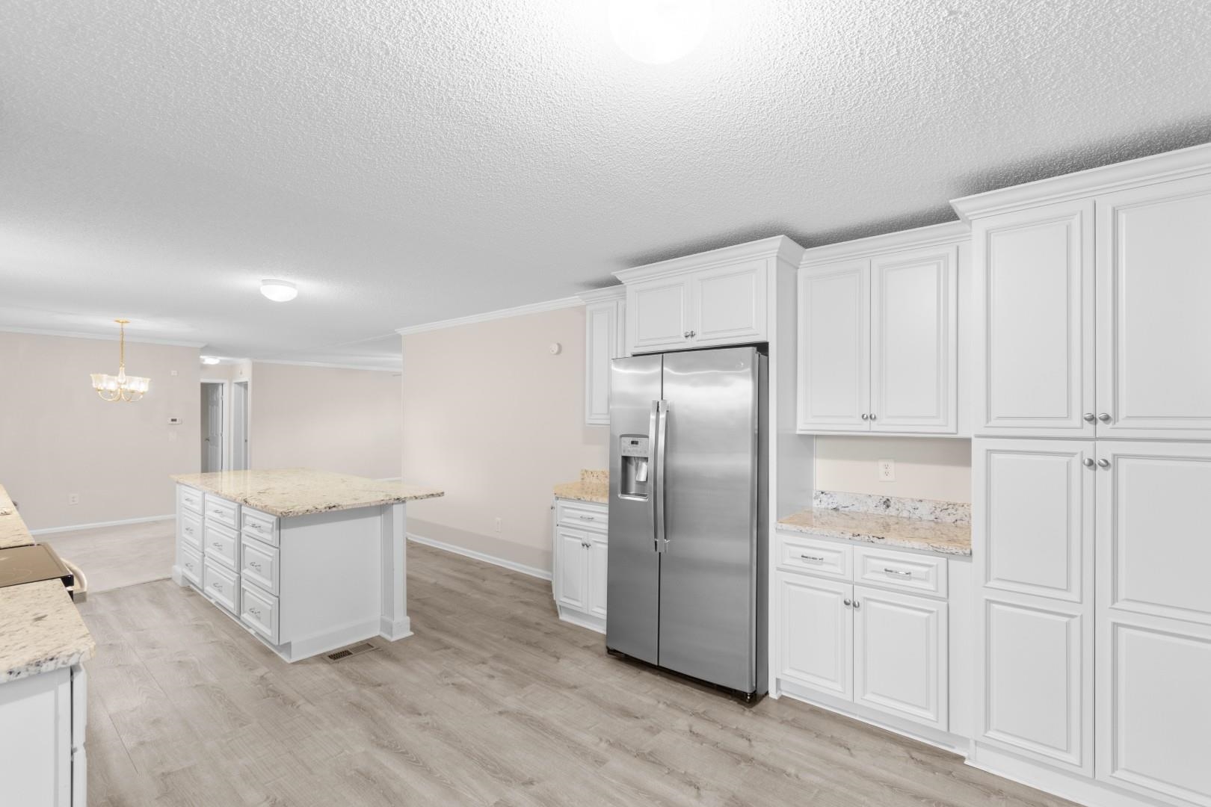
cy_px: 404
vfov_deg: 77.3
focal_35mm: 15
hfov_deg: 100.4
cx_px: 606
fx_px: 505
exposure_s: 2.5
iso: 100
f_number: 4.5
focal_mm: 10
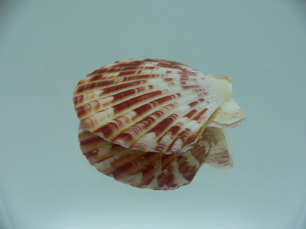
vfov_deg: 40.7
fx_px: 309
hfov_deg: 52.6
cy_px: 114
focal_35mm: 35
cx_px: 153
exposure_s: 1/60
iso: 80
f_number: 2.8
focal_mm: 4.6
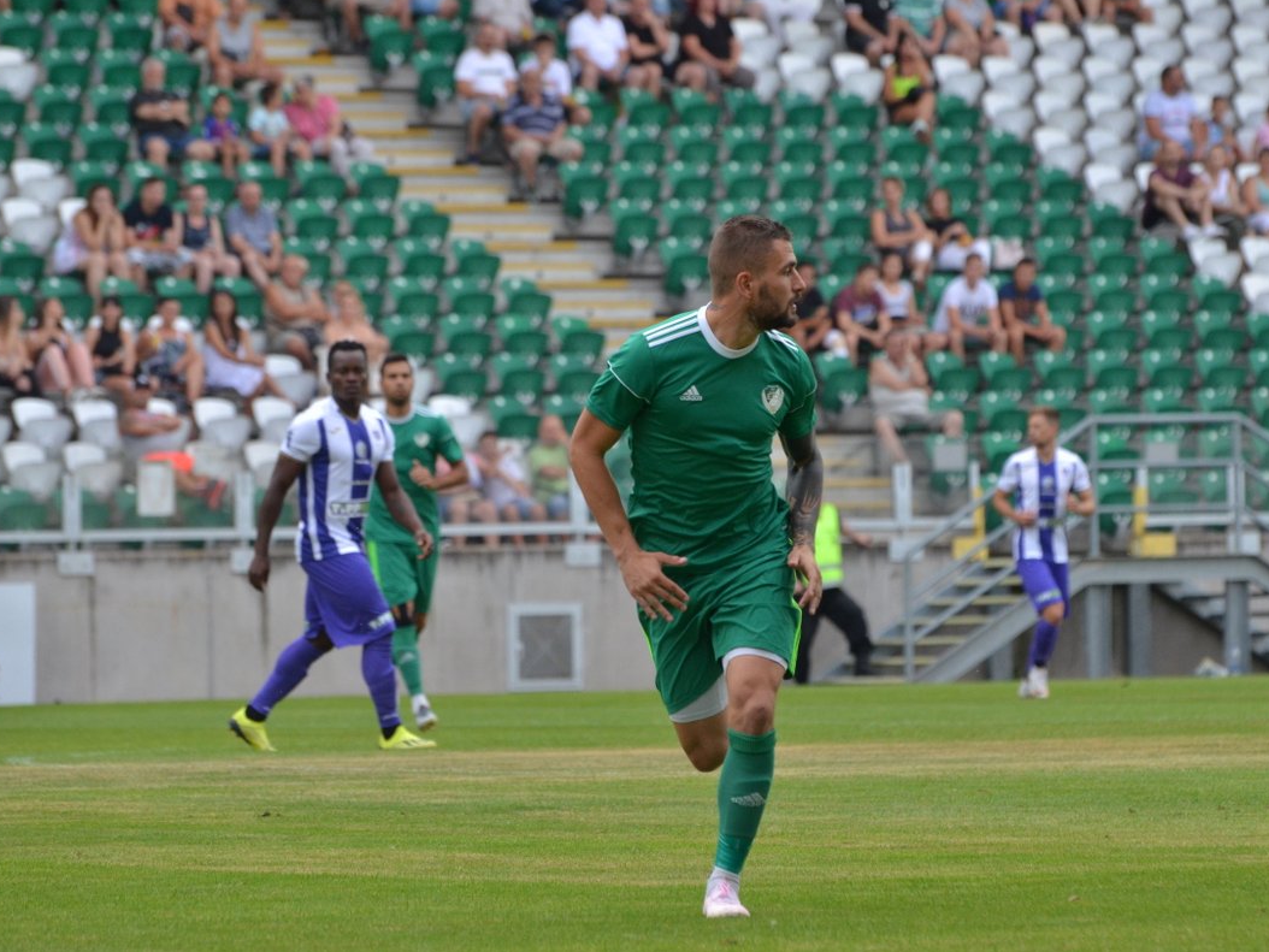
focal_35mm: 320
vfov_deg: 4.7
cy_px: 475
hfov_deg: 6.2
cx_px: 707
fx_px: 11717
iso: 800
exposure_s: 1/1250
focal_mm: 195
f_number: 5.3
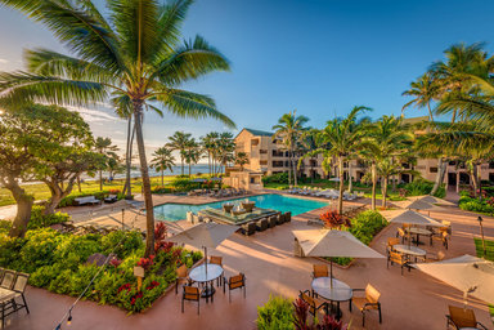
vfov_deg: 81.2
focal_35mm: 14
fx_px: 192
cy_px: 165
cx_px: 247
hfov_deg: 104.3
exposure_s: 1/25
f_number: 9
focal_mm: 14
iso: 100
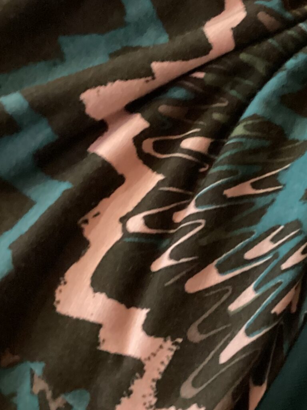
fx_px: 733
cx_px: 281
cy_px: 160
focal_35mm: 62
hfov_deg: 23.0
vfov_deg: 31.1
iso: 800
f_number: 2.4
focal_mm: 3.3
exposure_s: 1/15
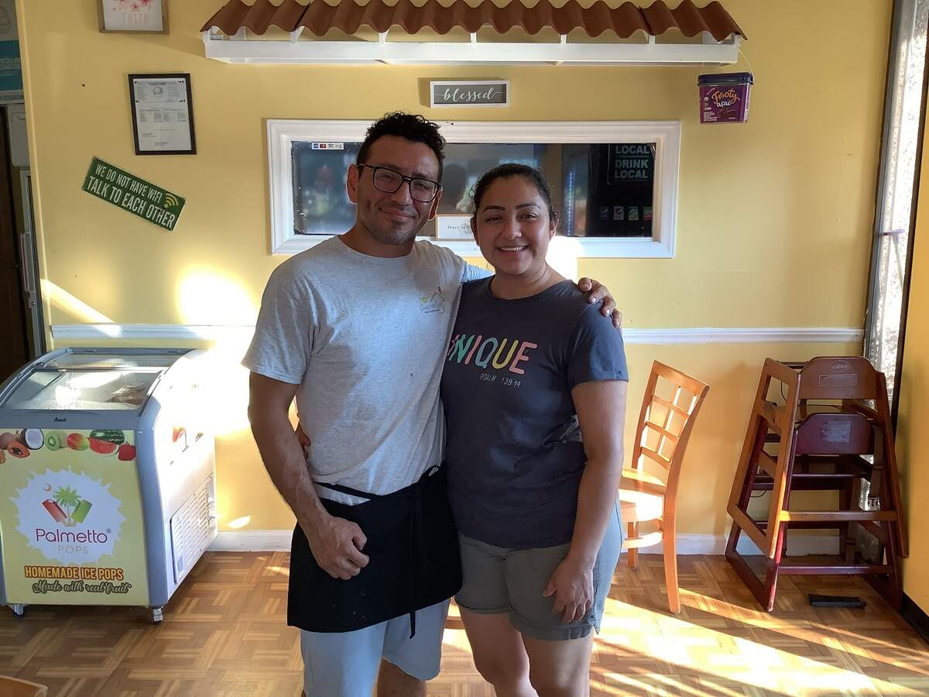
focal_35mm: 31
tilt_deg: -11.2
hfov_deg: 58.4
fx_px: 832
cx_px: 464
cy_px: 348
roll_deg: -0.6
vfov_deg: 45.4
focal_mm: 3.3
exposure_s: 1/60
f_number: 2.4
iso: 64
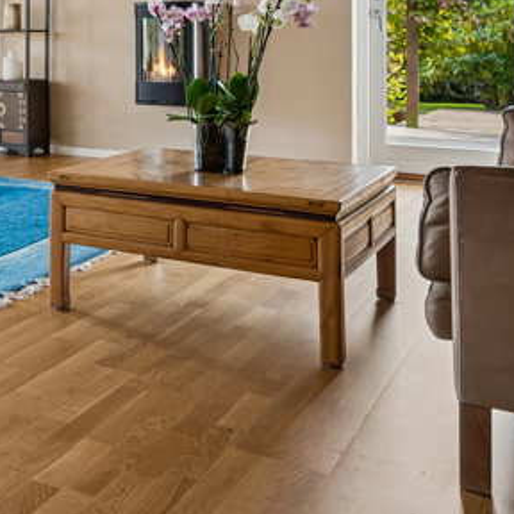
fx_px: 874
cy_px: 47
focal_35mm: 52
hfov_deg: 26.9
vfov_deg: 31.2
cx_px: -177
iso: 320
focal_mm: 22
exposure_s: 1/20
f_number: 6.3
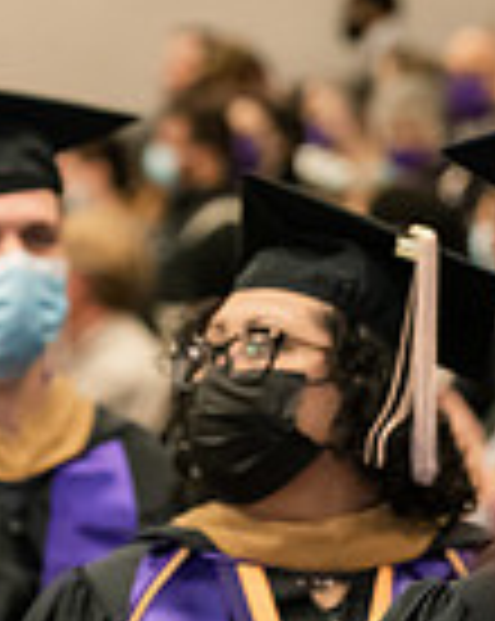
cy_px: 601
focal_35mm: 363
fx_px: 6662
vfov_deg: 5.3
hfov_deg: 4.2
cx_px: 549
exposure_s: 1/200
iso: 2000
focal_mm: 92
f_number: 4
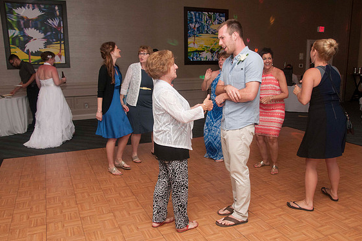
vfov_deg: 42.3
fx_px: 311
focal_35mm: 31
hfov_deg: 60.3
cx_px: 183
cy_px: 117
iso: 800
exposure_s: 1/60
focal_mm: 20
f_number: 5.6
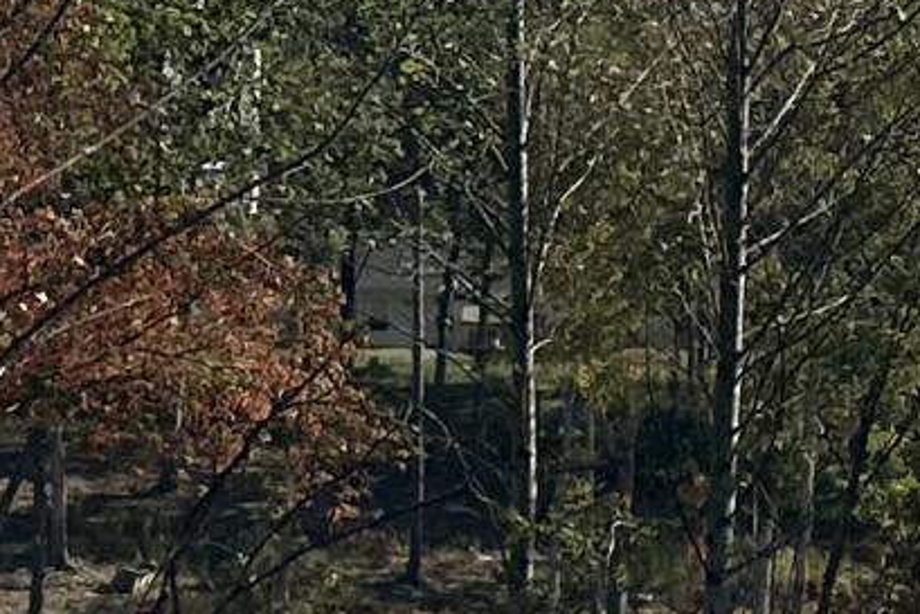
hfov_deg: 9.3
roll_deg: +0.0
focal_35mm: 183
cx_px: 2578
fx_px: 4678
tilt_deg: +1.3
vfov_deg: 7.5
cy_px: 232
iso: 80
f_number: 1.78
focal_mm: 6.86
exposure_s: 1/7042
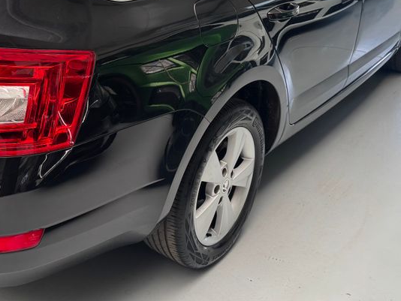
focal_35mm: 46
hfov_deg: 40.1
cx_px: 101
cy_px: 73
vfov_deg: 31.0
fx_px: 533
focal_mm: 6.76
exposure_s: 1/121
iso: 160
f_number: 1.78
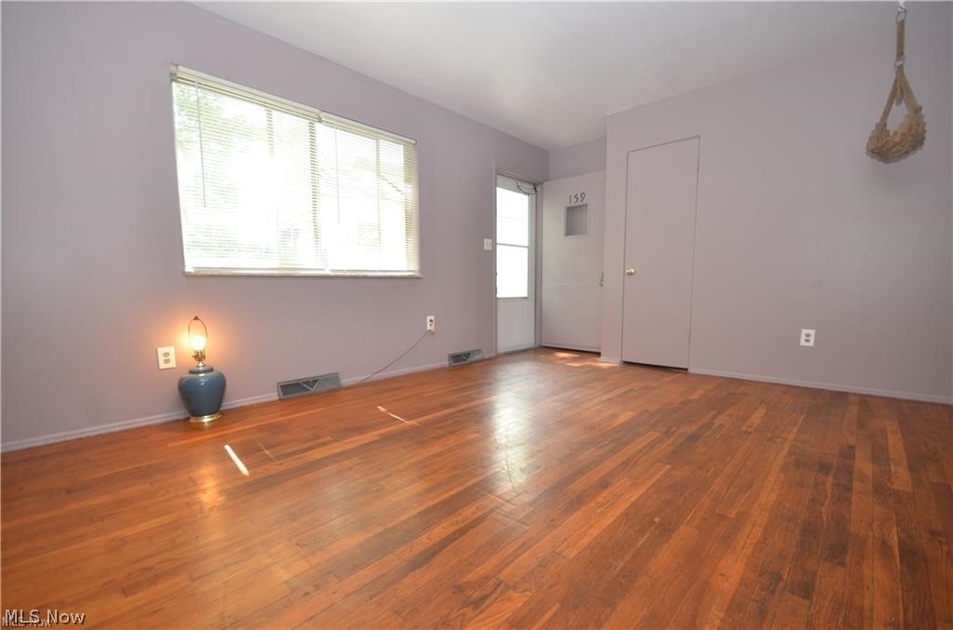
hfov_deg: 100.5
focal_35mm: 15
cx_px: 476
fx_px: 396
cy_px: 315
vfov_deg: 77.0
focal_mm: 10
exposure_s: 1/60
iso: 360
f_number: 4
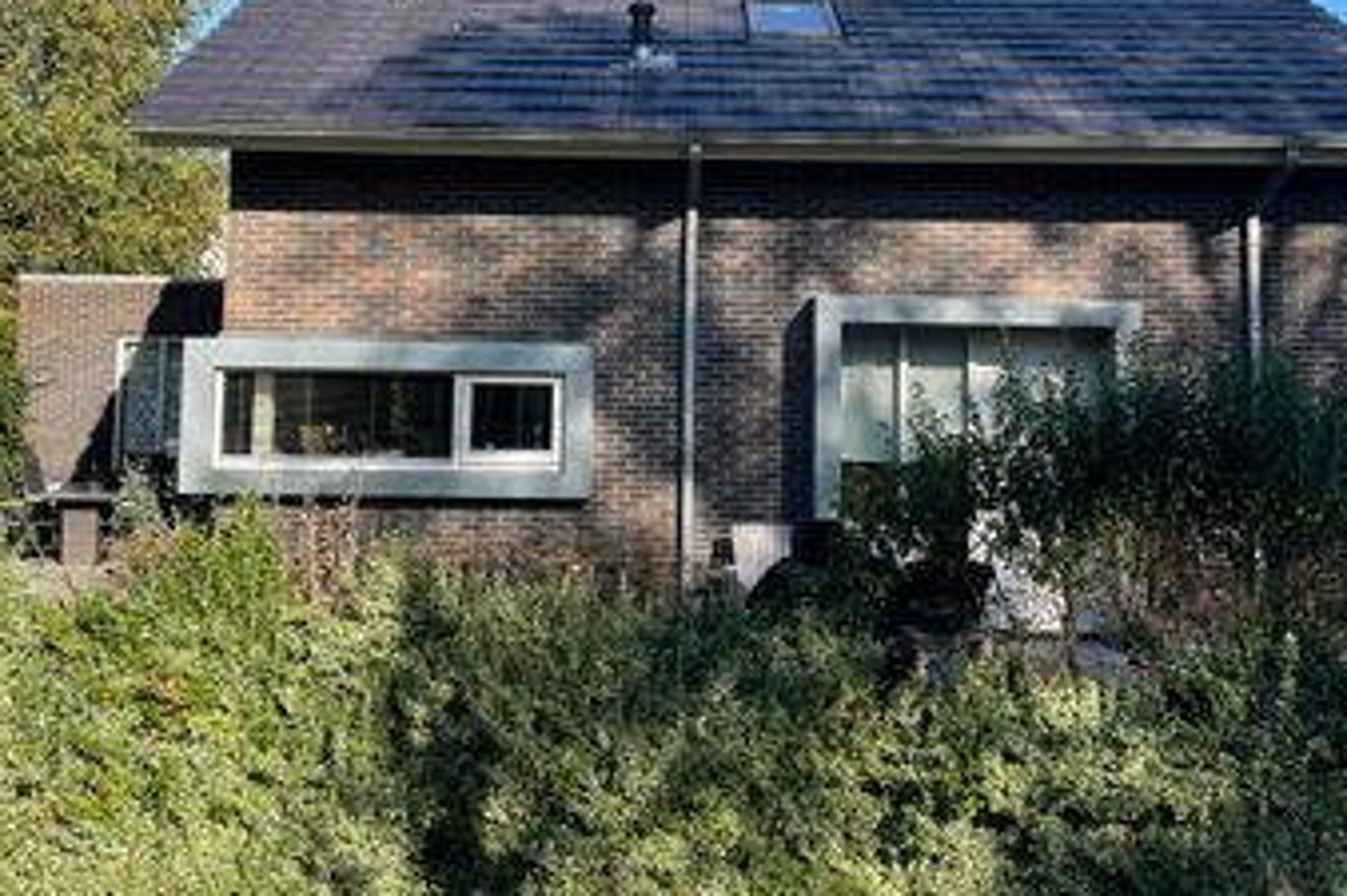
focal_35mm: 48
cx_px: 658
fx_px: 1795
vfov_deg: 27.7
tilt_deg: +5.1
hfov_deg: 41.1
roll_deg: -1.4
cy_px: 235
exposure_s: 1/1855
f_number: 1.6
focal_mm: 4.2
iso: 32
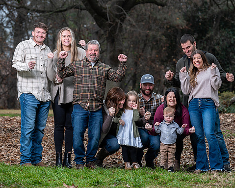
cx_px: 128
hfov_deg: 13.6
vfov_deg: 10.9
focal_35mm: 142
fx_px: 987
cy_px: 94
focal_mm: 125
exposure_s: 1/125
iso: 200
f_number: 4
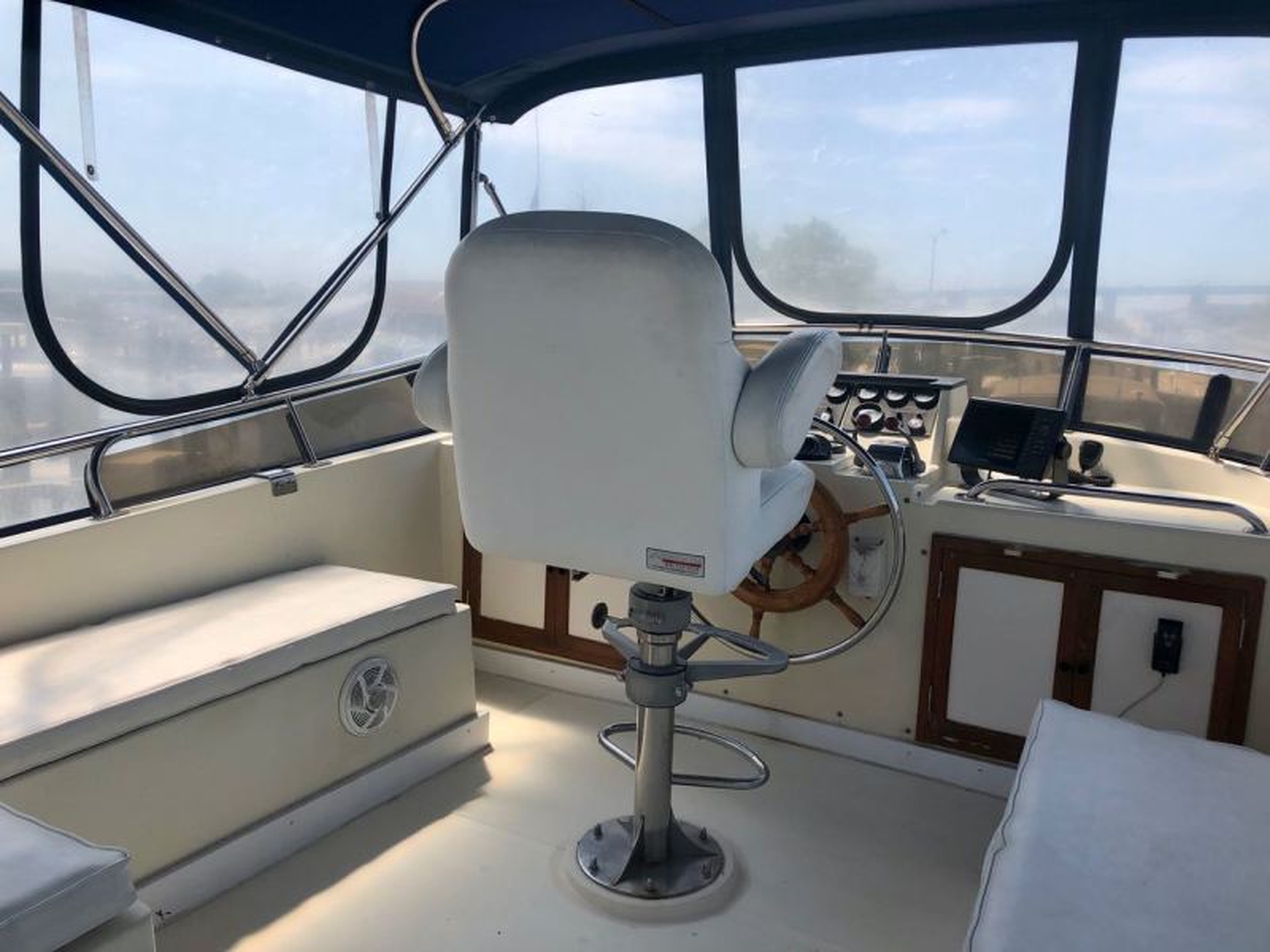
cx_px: 635
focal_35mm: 28
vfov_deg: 49.7
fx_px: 1027
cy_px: 476
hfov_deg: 63.4
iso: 20
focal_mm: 3.99
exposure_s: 1/1656
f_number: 1.8
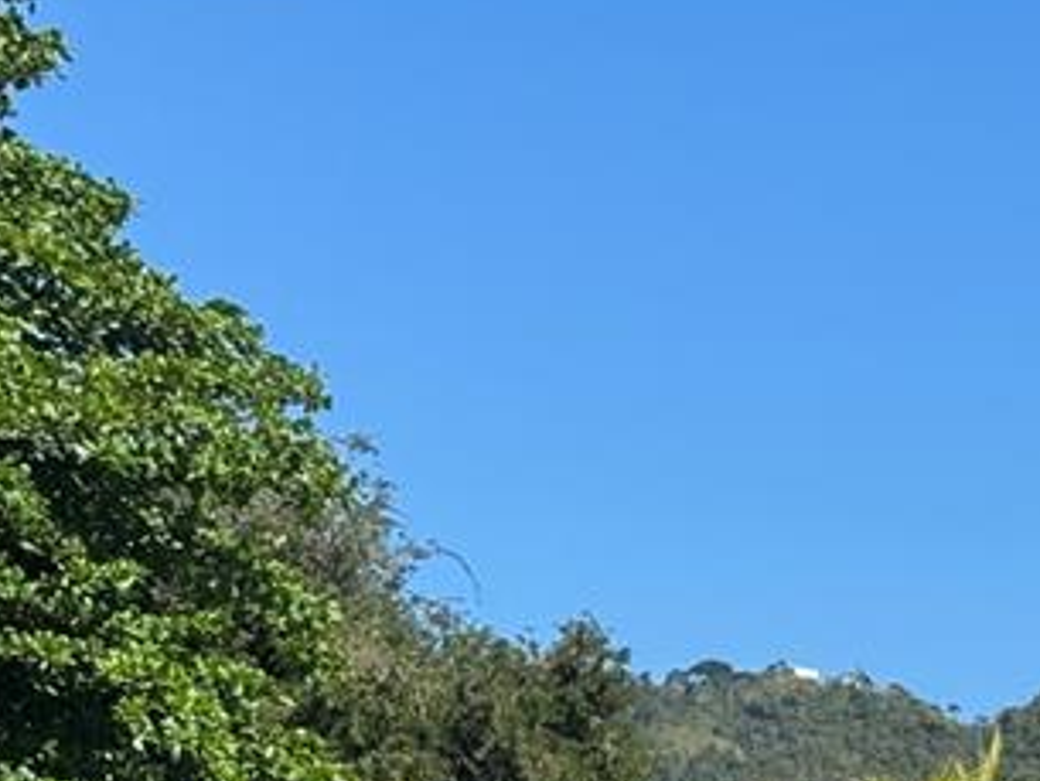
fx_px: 4839
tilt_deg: +0.5
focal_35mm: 161
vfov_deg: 8.9
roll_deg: +0.1
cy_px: 1269
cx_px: 1122
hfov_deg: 12.1
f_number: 1.78
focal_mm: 6.76
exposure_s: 1/2959
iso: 64
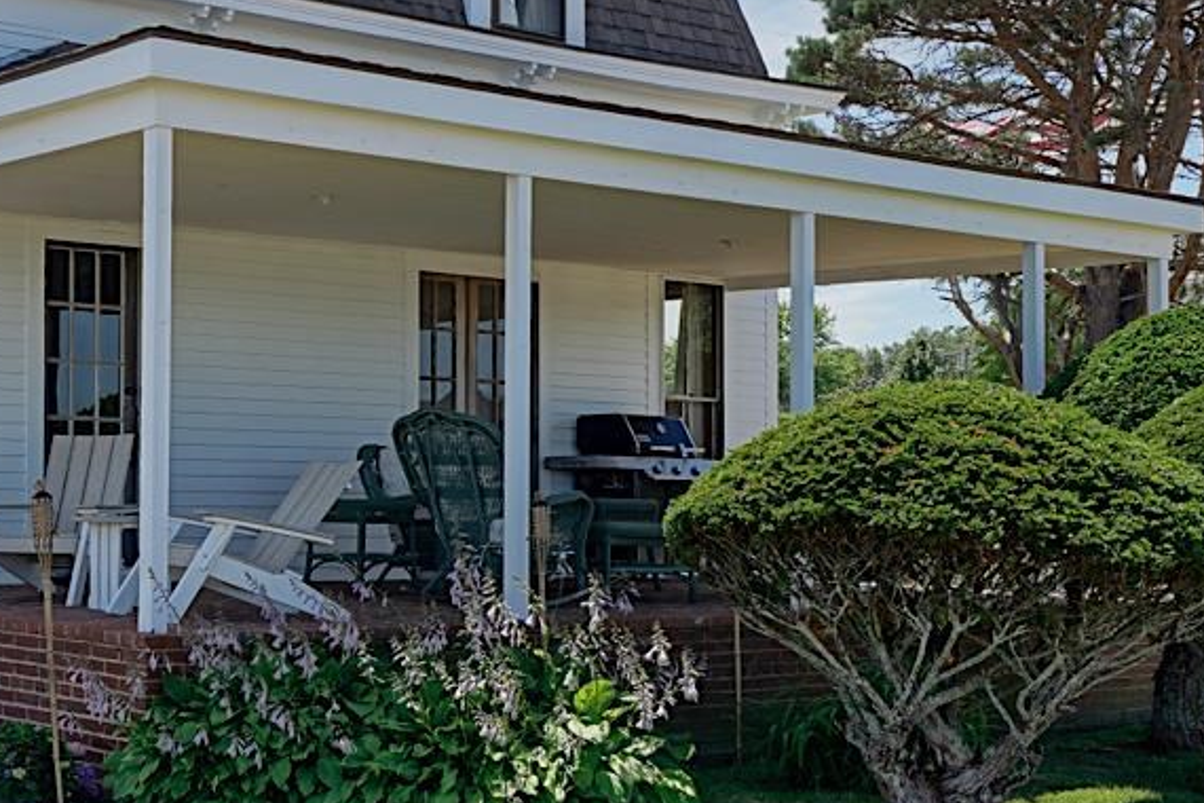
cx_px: 11
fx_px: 2059
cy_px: 437
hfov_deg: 30.4
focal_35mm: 62
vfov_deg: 22.0
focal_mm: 19.5
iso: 100
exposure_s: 1/200
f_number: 8
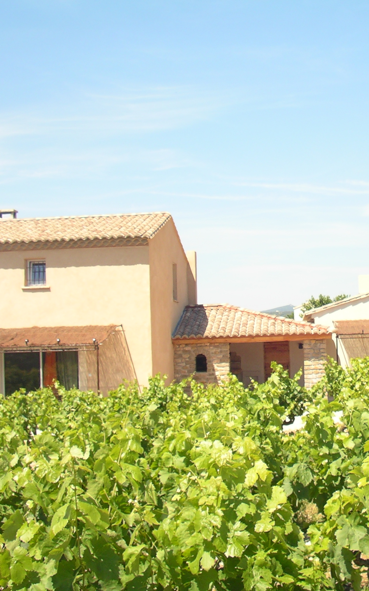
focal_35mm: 53
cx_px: 258
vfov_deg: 38.2
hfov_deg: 24.2
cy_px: 299
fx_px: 853
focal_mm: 5.7
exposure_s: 1/250
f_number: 2.8
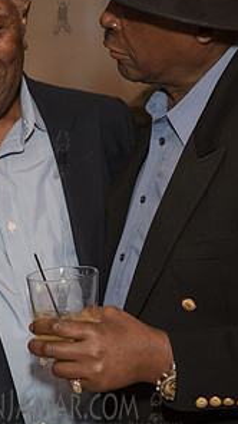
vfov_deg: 19.1
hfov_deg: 10.8
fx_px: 1256
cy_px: 179
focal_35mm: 112
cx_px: 92
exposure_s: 1/400
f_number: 3.5
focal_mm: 48
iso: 1250
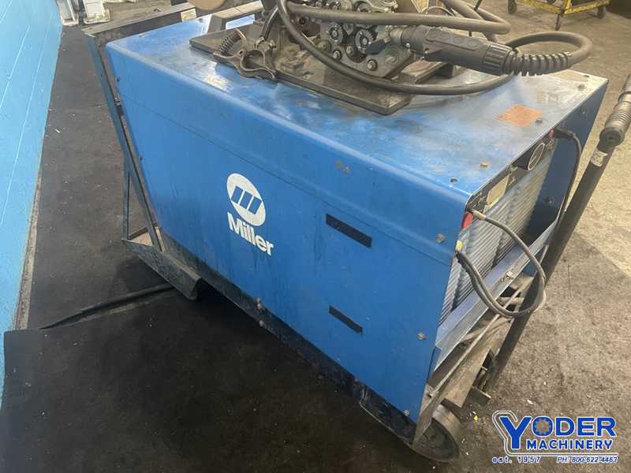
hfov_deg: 67.3
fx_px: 474
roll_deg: +1.7
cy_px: 236
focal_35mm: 26
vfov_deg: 53.1
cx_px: 316
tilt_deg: -40.9
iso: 400
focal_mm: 4.2
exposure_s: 1/40
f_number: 1.6
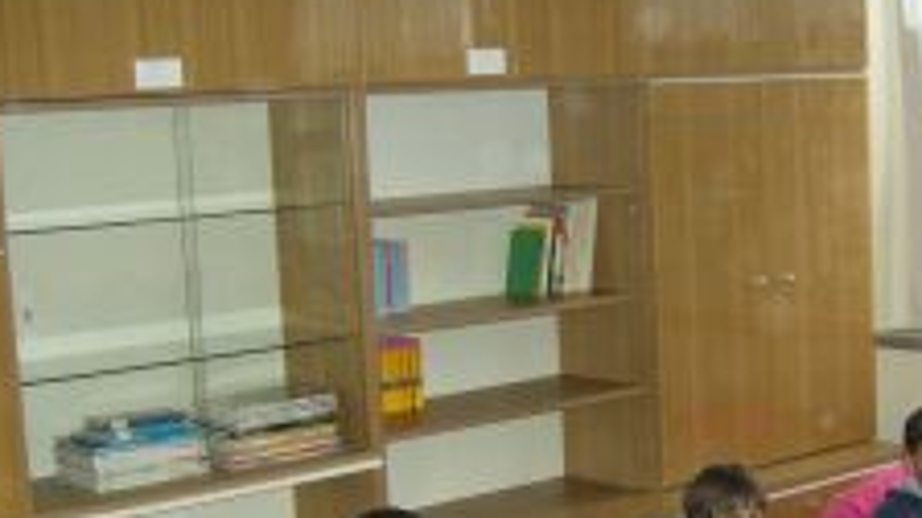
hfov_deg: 29.9
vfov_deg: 16.9
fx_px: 1711
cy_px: 489
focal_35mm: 70
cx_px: 630
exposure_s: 1/60
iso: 200
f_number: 2.8
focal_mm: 6
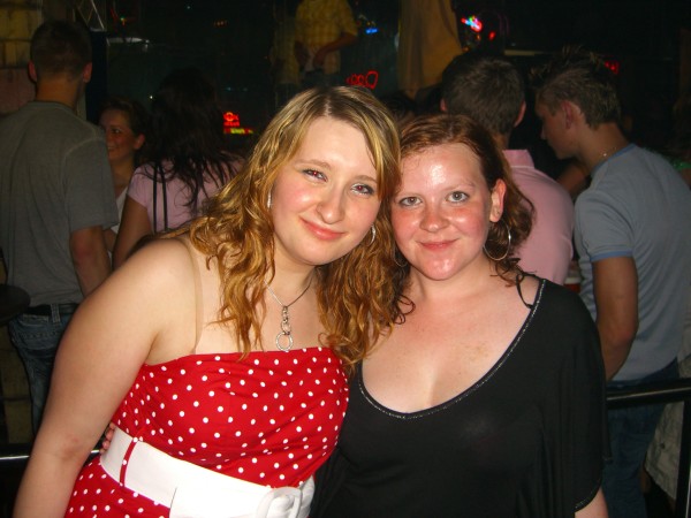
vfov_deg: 37.7
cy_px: 259
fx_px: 759
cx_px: 346
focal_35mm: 38
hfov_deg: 49.0
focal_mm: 7.9
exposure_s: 1/60
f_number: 2.8
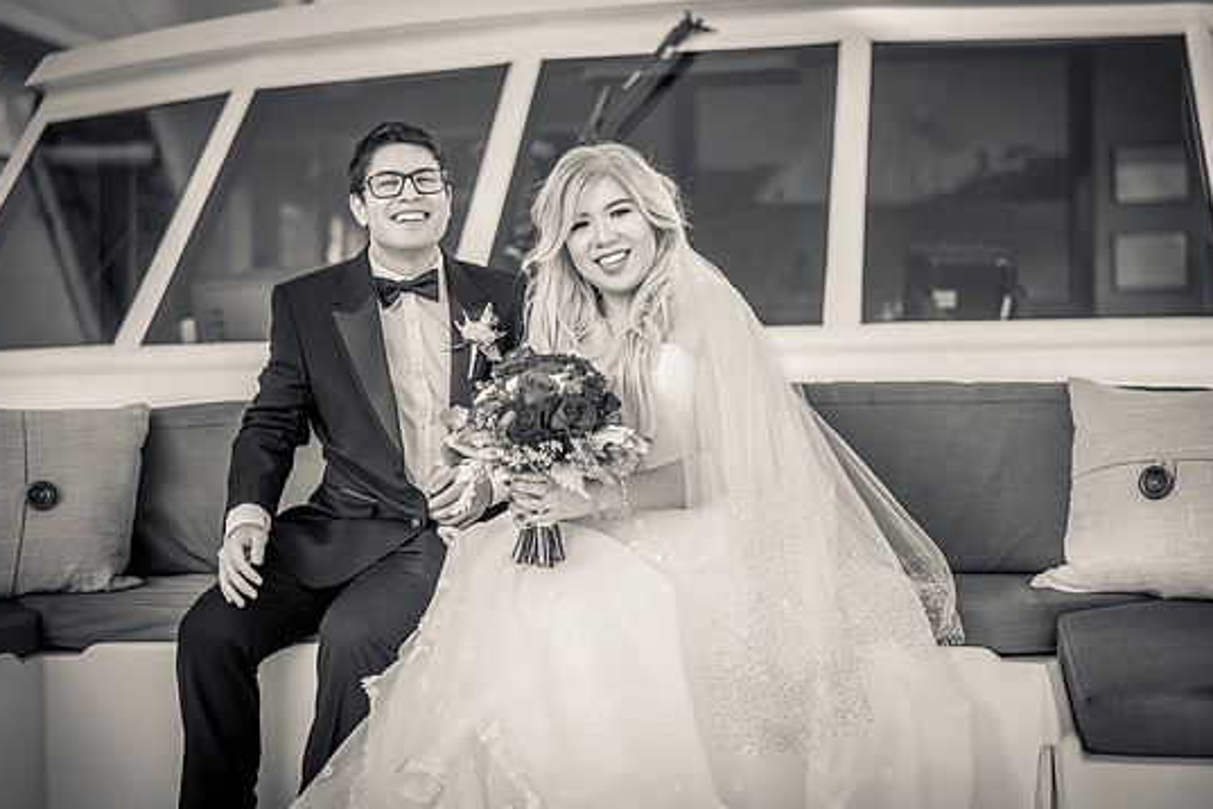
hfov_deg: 36.9
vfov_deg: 25.1
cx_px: 626
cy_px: 397
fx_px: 1819
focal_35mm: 54
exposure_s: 1/4000
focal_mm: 50
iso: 160
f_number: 1.4
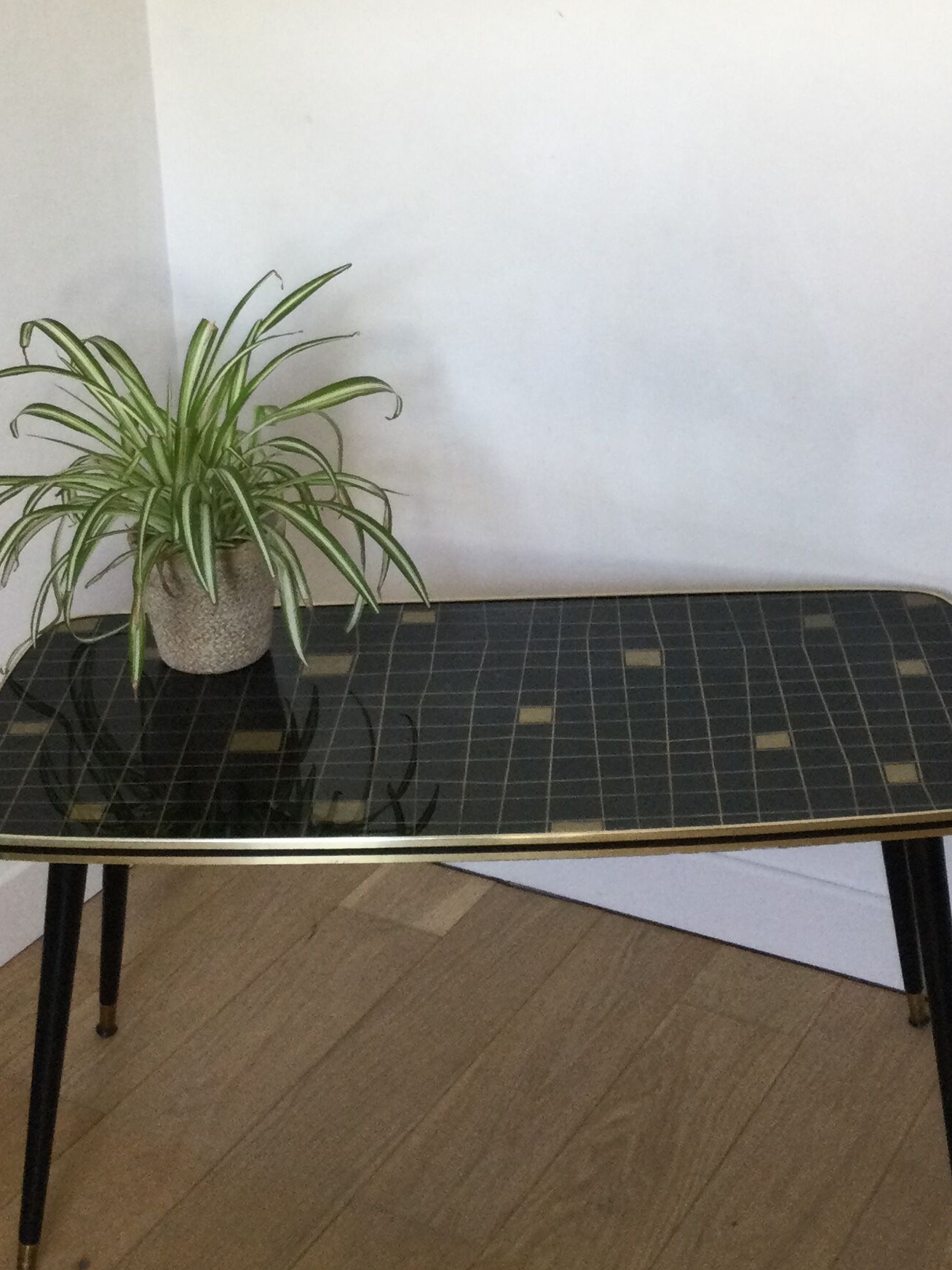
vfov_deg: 32.9
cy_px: 389
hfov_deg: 25.2
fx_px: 2128
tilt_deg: -17.4
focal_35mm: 58
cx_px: 502
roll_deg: +2.2
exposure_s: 1/33
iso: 64
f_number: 2.4
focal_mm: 3.3
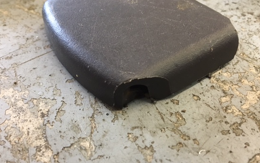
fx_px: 255
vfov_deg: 35.1
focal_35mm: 36
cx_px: 121
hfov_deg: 53.9
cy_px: 104
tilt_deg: -51.8
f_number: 2.2
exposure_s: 1/33
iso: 250
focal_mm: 4.15
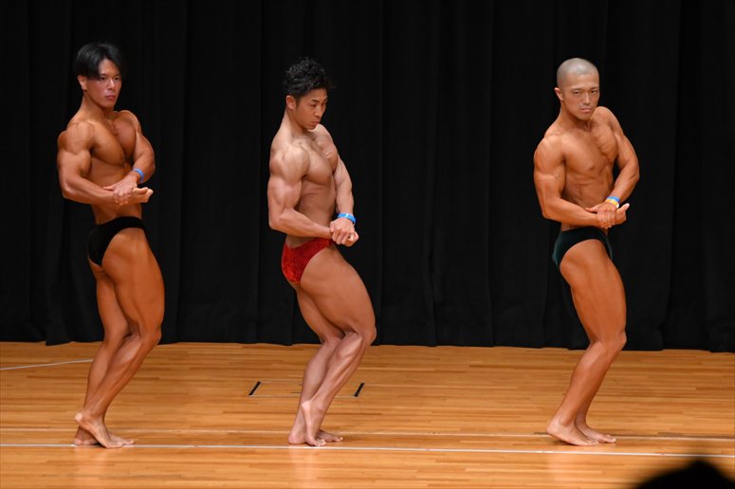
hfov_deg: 7.6
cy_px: 244
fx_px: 5510
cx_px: 368
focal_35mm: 270
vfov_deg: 5.1
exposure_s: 1/400
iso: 3200
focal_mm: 180
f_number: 5.6
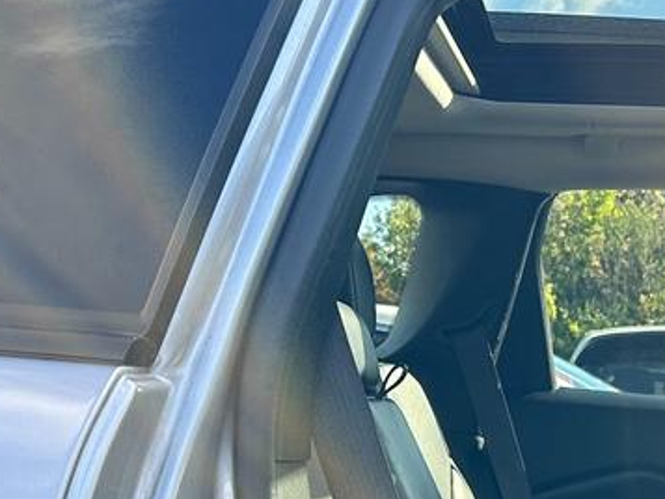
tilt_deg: -9.9
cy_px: 695
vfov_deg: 16.1
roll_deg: +0.7
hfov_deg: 20.7
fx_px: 1653
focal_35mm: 86
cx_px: 868
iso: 80
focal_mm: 6.86
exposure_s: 1/414
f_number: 1.78
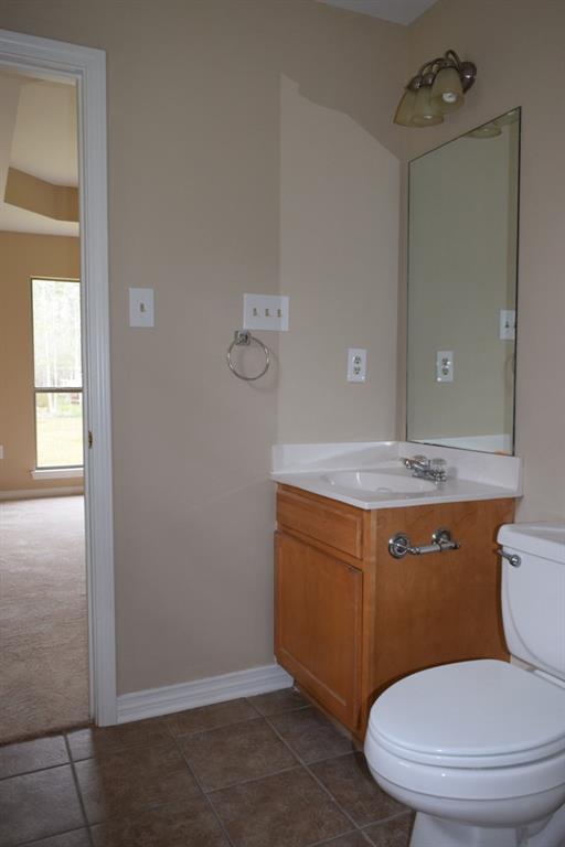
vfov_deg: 67.4
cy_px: 424
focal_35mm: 27
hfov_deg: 47.9
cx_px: 282
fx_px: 636
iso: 800
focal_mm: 18
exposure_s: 1/100
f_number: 5
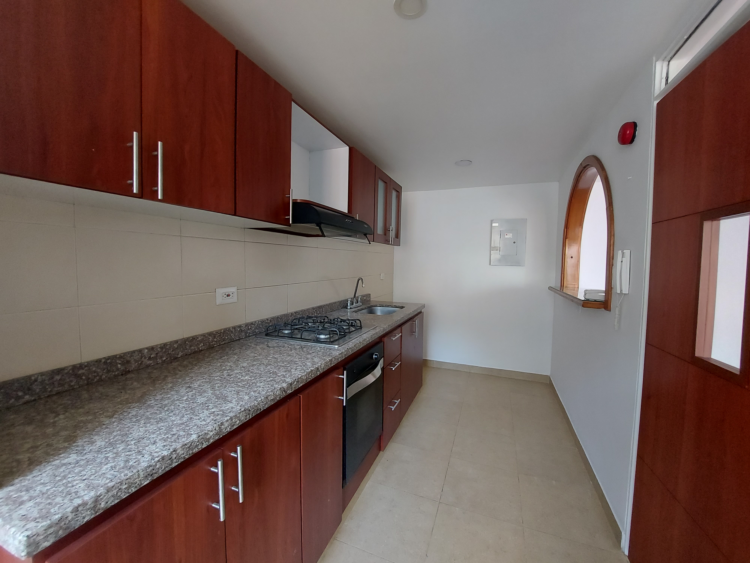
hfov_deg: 106.2
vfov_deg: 89.9
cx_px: 375
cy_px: 282
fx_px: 282
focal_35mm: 13
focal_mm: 1.74
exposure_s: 1/60
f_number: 2.2
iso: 320
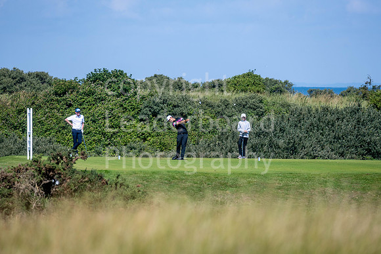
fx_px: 3176
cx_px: 190
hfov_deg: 6.9
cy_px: 127
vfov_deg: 4.6
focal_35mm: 300
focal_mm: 300
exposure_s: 1/1000
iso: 160
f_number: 5.6
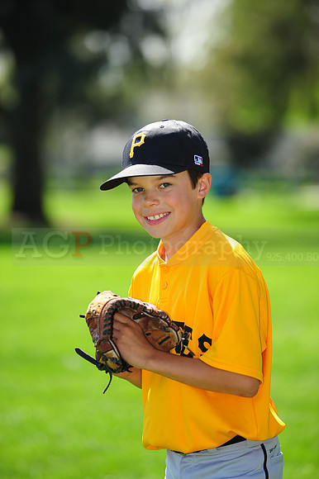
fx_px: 2661
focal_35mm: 200
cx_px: 160
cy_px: 240
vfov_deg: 10.3
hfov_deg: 6.9
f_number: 4.5
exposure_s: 1/640
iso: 200
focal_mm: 200
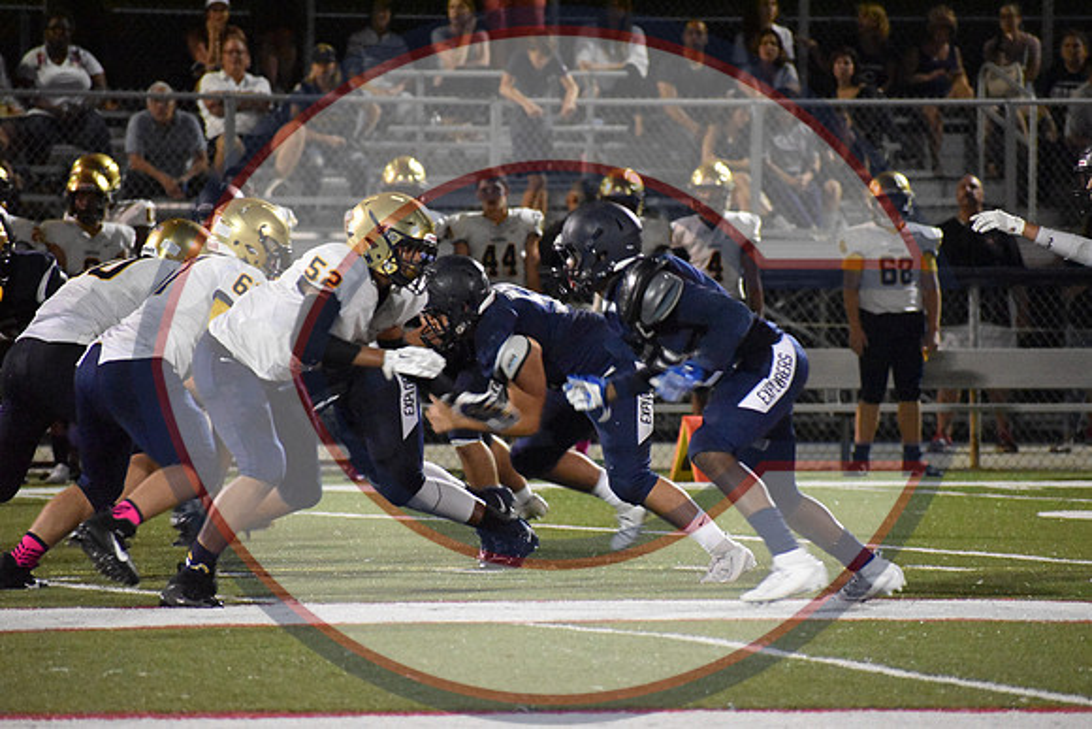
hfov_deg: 6.2
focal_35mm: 330
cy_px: 364
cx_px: 546
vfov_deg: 4.2
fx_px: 10012
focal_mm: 220
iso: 12800
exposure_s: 1/250
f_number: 5.6
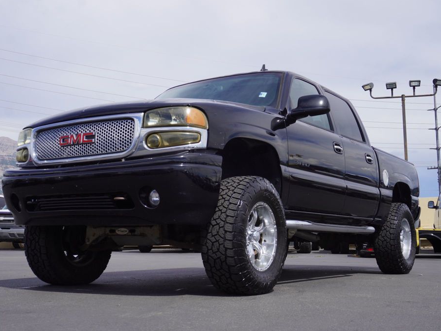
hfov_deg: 40.0
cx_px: 209
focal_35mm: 48
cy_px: 165
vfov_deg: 30.5
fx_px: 606
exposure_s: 1/320
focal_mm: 29
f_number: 9
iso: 100
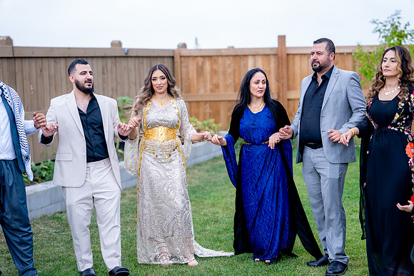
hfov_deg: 28.8
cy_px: 138
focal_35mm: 70
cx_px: 207
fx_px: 805
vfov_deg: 19.5
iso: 100
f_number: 2.8
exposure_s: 1/250
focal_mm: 70
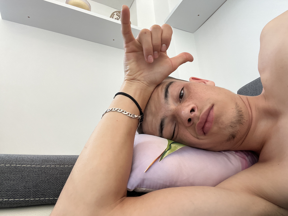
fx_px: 191
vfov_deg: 58.9
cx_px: 144
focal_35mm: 23
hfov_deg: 73.9
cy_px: 108
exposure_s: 1/60
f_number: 2.2
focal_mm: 2.71
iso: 200
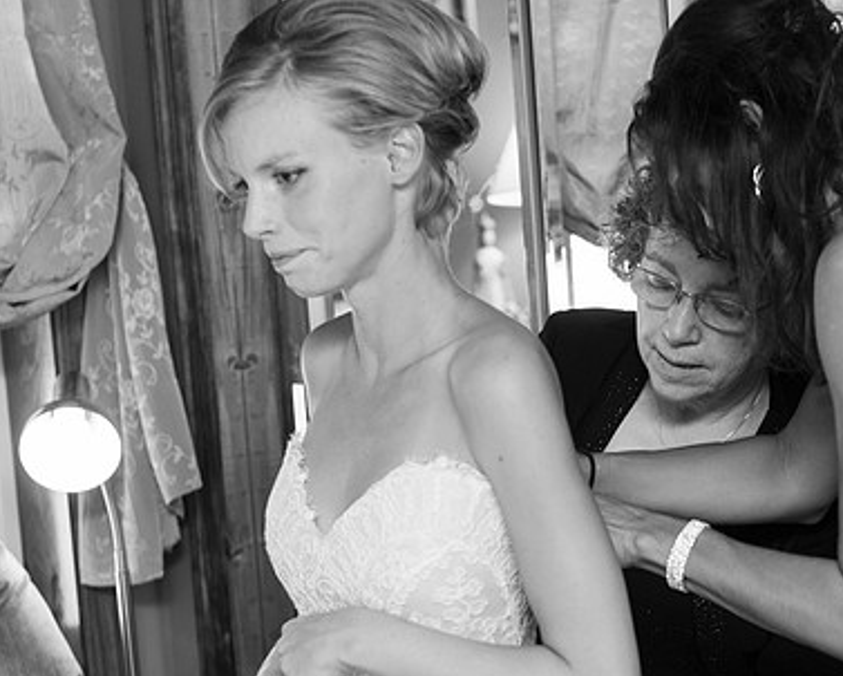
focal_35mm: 101
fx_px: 2521
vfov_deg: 15.2
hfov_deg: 18.9
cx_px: 588
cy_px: 410
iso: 1600
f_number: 4.5
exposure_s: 1/60
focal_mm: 70
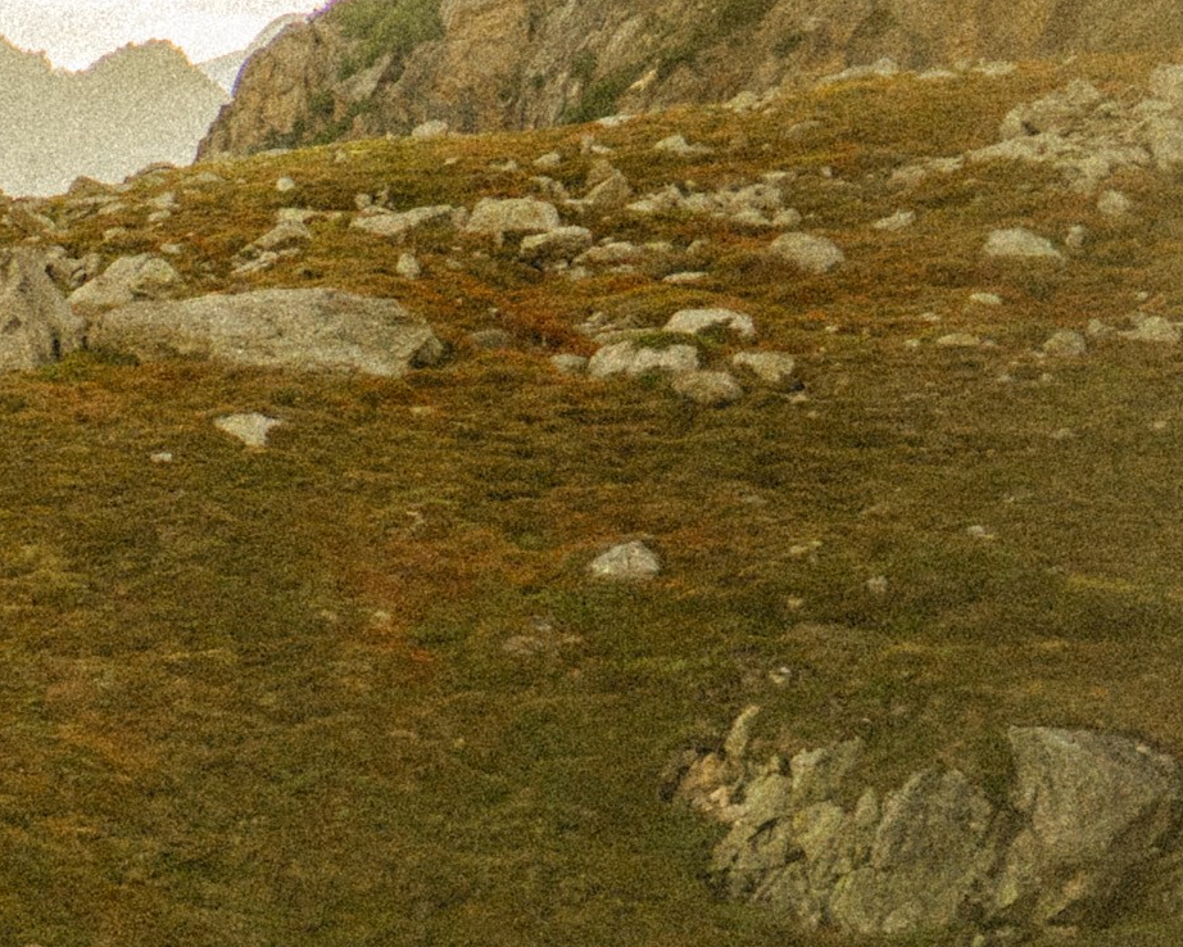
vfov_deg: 9.0
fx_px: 5988
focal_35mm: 171
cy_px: 643
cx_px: -2303
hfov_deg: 9.2
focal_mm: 28
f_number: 2.8
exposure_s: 1/100
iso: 100
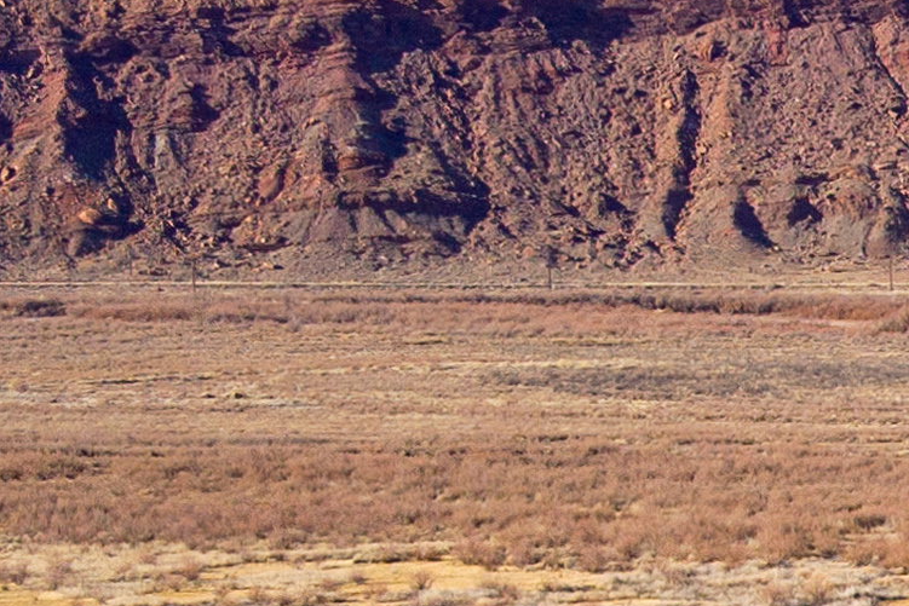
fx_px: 3712
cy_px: 1057
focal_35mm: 147
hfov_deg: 12.5
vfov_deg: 9.0
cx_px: 1742
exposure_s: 1/1900
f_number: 2.8
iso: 132
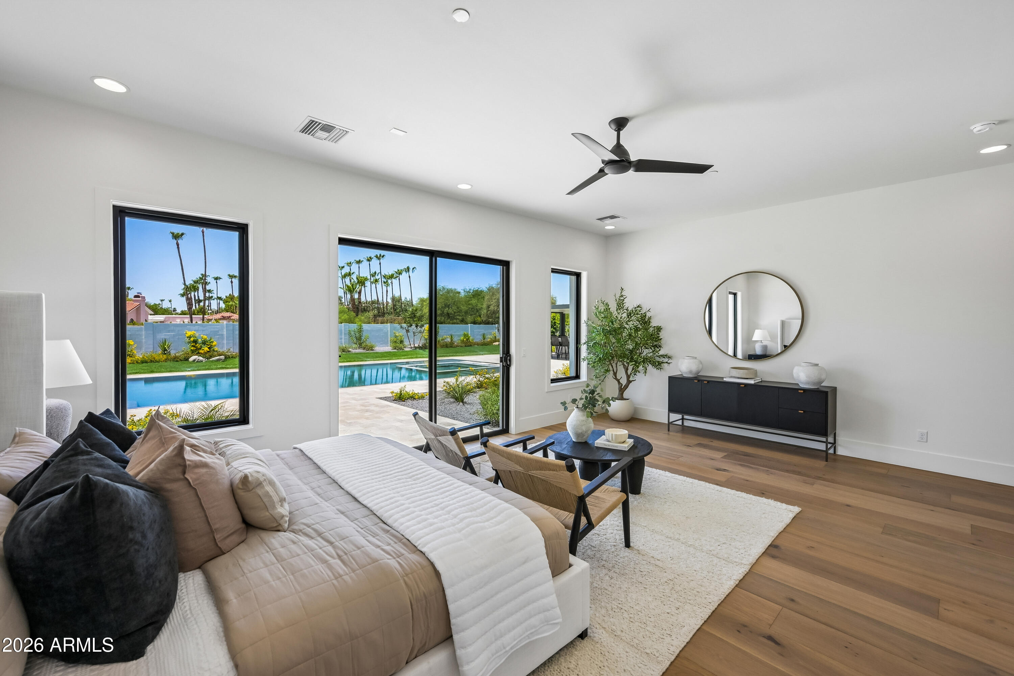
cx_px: 507
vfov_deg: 77.3
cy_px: 338
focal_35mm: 15
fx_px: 422
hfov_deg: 100.4
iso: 640
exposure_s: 1/640
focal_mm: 15
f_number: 8
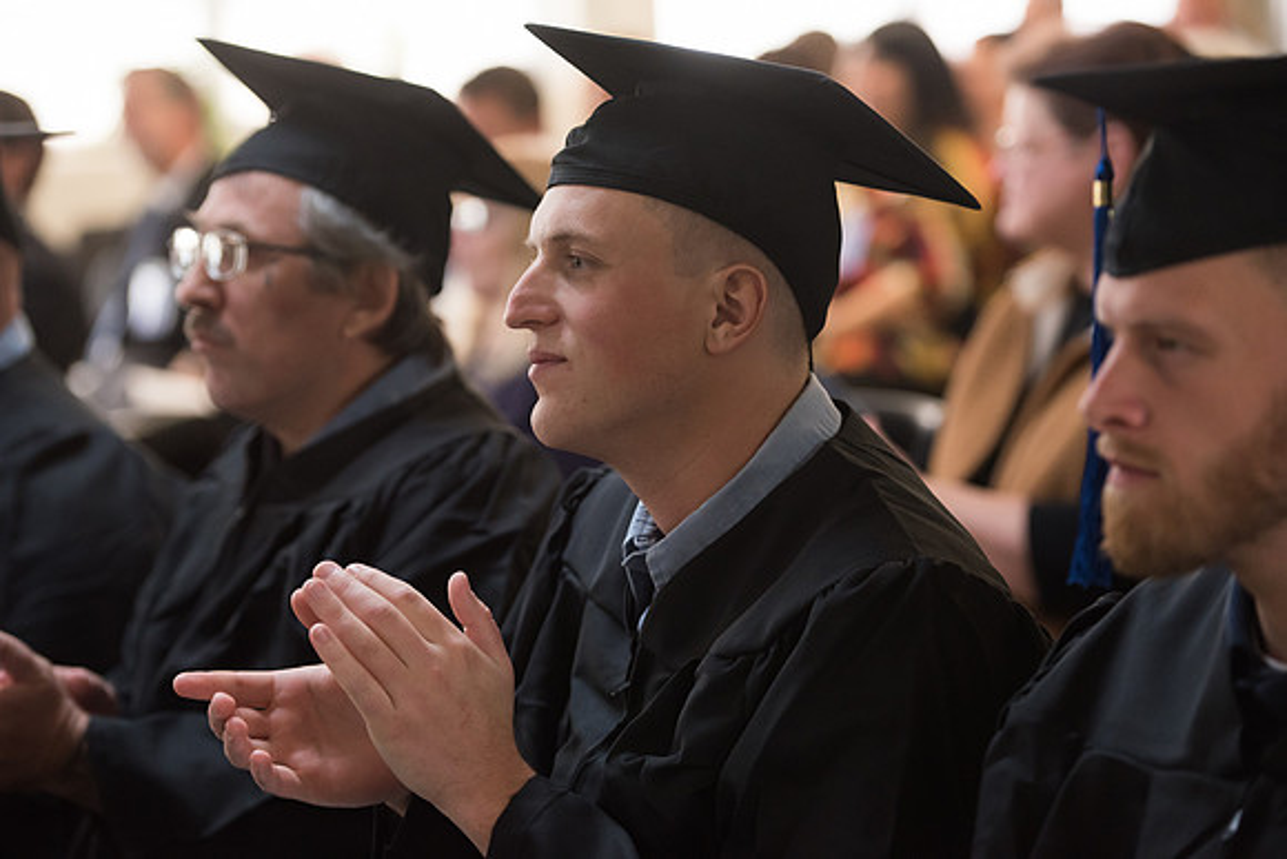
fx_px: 3933
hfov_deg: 18.6
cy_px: 430
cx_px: 644
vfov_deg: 12.5
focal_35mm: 110
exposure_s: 1/200
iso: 2000
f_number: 3.5
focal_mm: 110
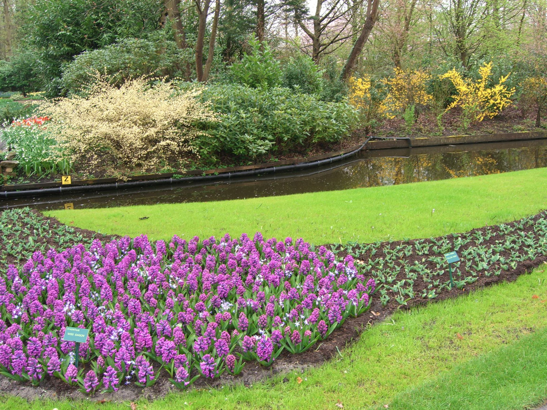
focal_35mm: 38
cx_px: 274
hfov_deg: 49.0
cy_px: 205
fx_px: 600
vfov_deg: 37.7
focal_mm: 7.9
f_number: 4
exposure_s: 1/60
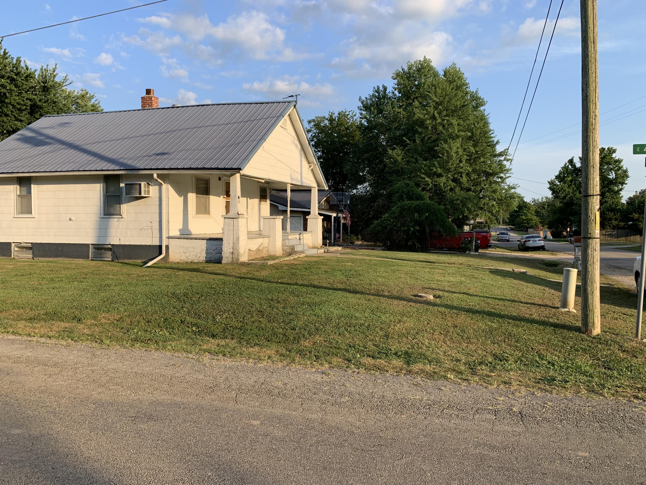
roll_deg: +0.1
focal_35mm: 26
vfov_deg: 53.1
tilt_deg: -2.8
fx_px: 485
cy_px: 242
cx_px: 323
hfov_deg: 67.3
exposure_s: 1/945
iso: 25
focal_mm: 4.25
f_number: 1.8
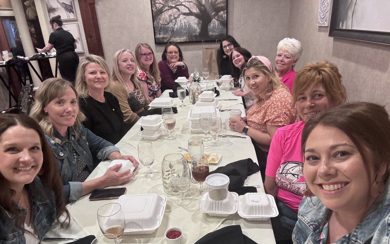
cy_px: 150
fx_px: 266
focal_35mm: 25
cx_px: 199
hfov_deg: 72.5
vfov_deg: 48.9
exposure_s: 1/60
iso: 200
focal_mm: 2.69
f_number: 1.9
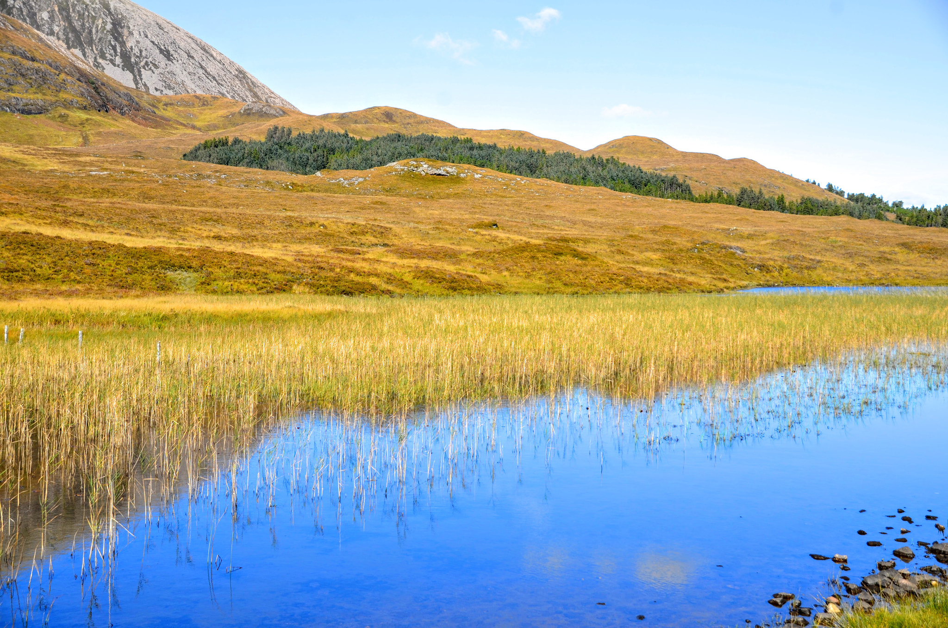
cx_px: 474
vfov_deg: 27.9
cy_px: 314
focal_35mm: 48
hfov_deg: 41.2
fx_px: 1261
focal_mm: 32
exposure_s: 1/250
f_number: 8
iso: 100
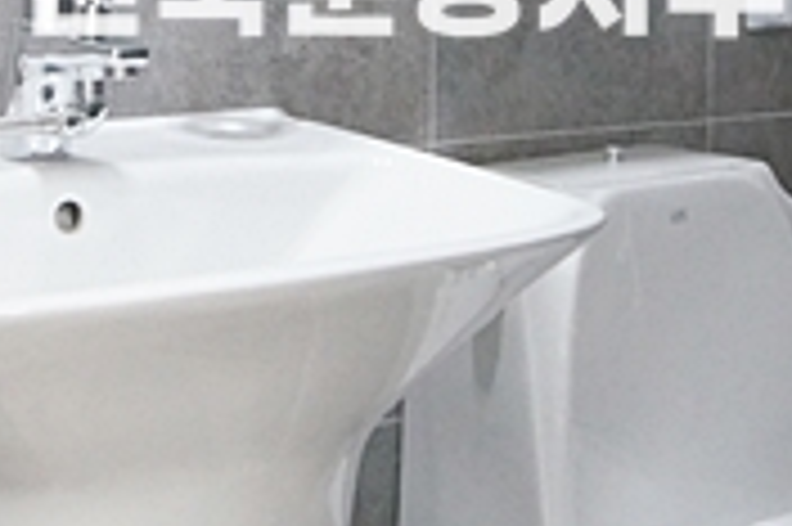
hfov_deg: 29.7
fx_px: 1495
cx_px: 351
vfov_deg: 19.0
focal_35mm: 68
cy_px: -90
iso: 1600
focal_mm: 10
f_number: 5
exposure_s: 1/60
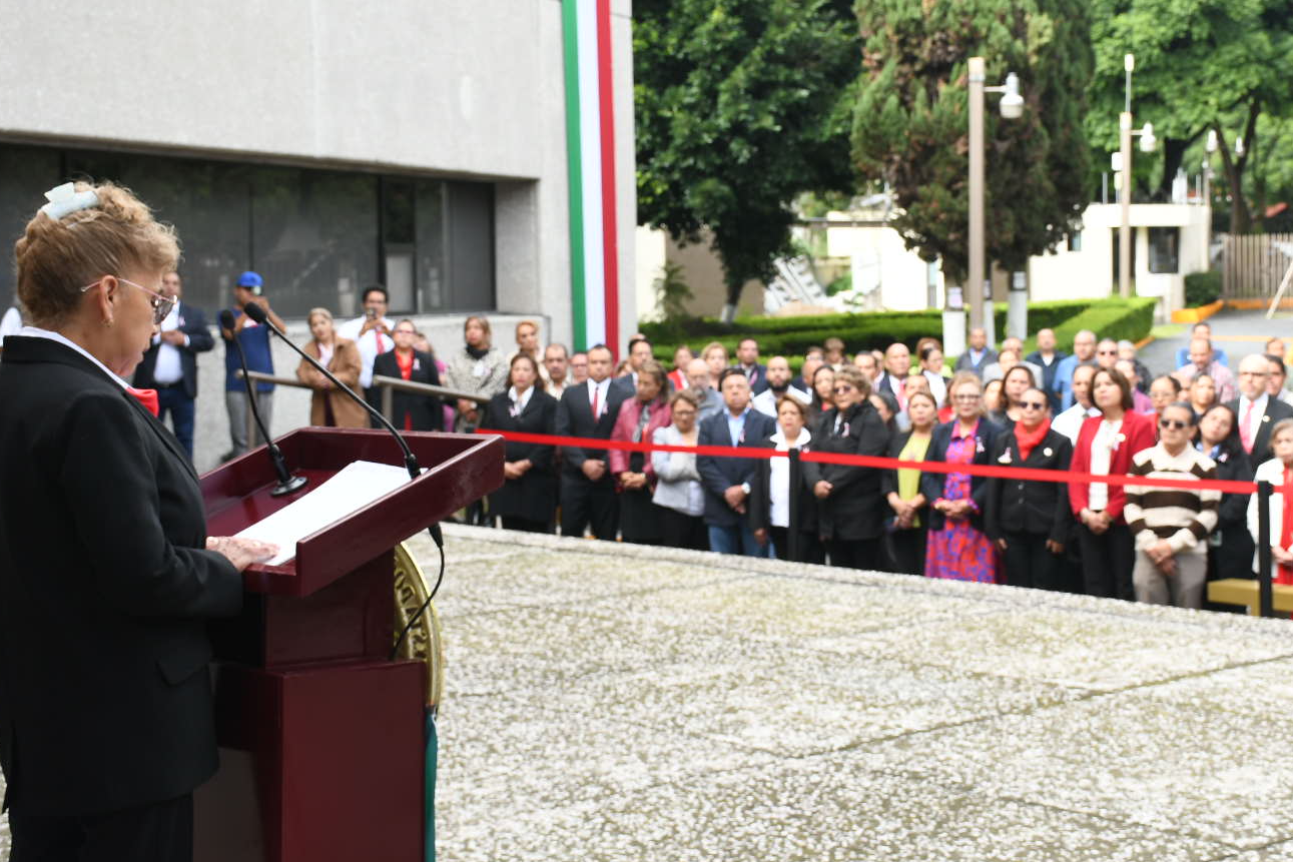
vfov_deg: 21.2
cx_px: 764
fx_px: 2299
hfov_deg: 31.3
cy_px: 363
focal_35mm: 64
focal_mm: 34
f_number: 7.1
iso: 250
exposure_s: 1/125
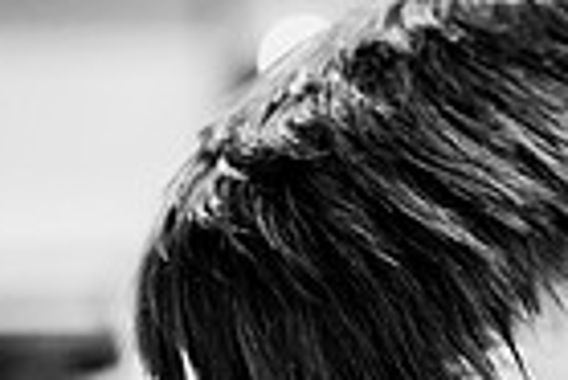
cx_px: 764
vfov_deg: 6.4
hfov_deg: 9.6
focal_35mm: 209
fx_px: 3301
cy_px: 758
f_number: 1.8
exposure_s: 1/500
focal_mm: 50
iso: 2500
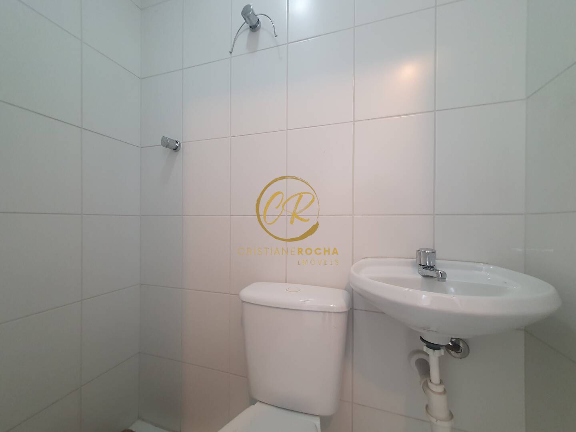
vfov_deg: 89.9
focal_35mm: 13
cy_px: 216
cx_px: 288
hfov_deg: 106.2
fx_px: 216
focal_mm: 1.8
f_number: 2.2
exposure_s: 1/40
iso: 320
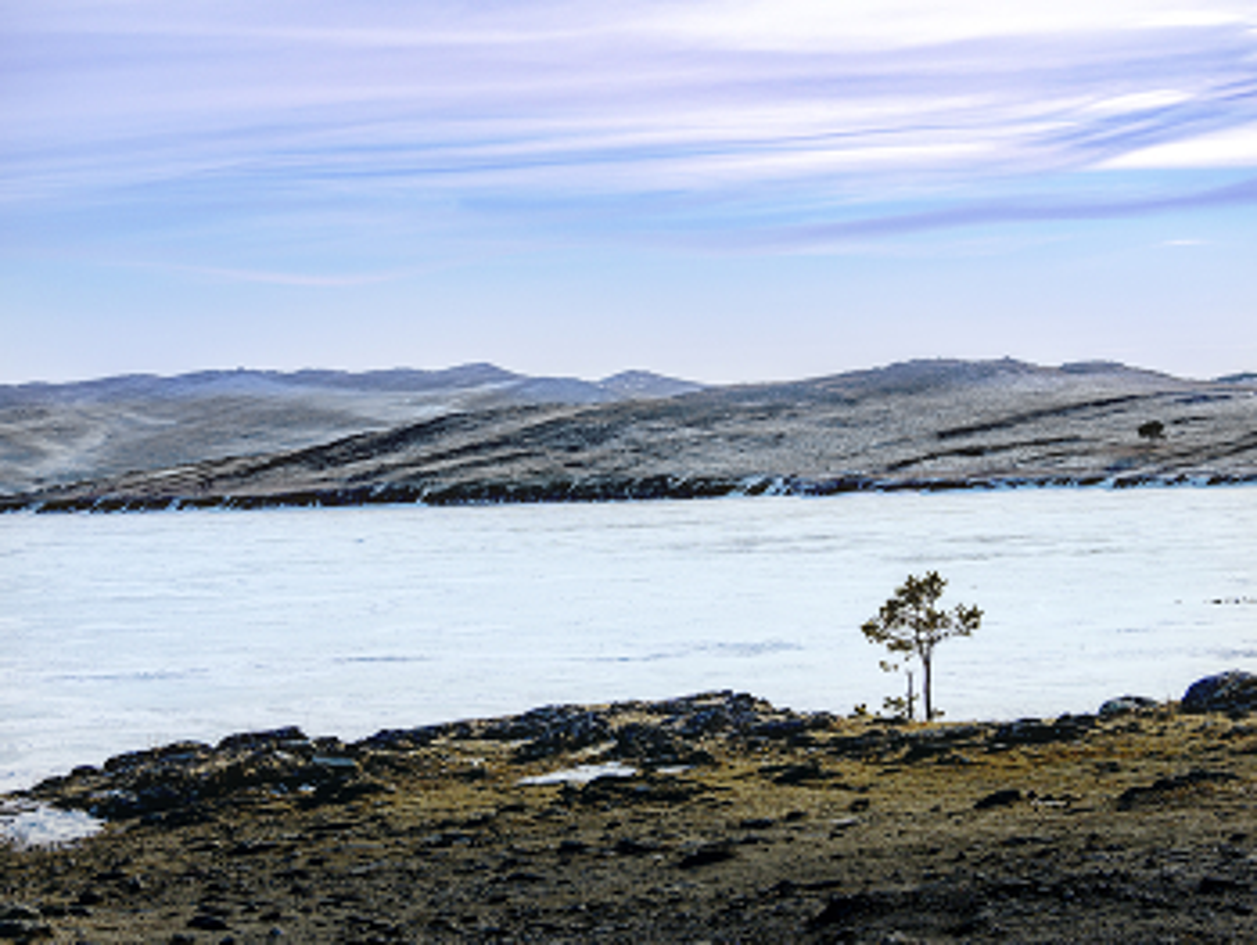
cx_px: 628
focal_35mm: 80
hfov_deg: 24.4
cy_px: 472
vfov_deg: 18.5
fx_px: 2907
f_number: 5.6
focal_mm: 40
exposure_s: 1/1600
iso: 200
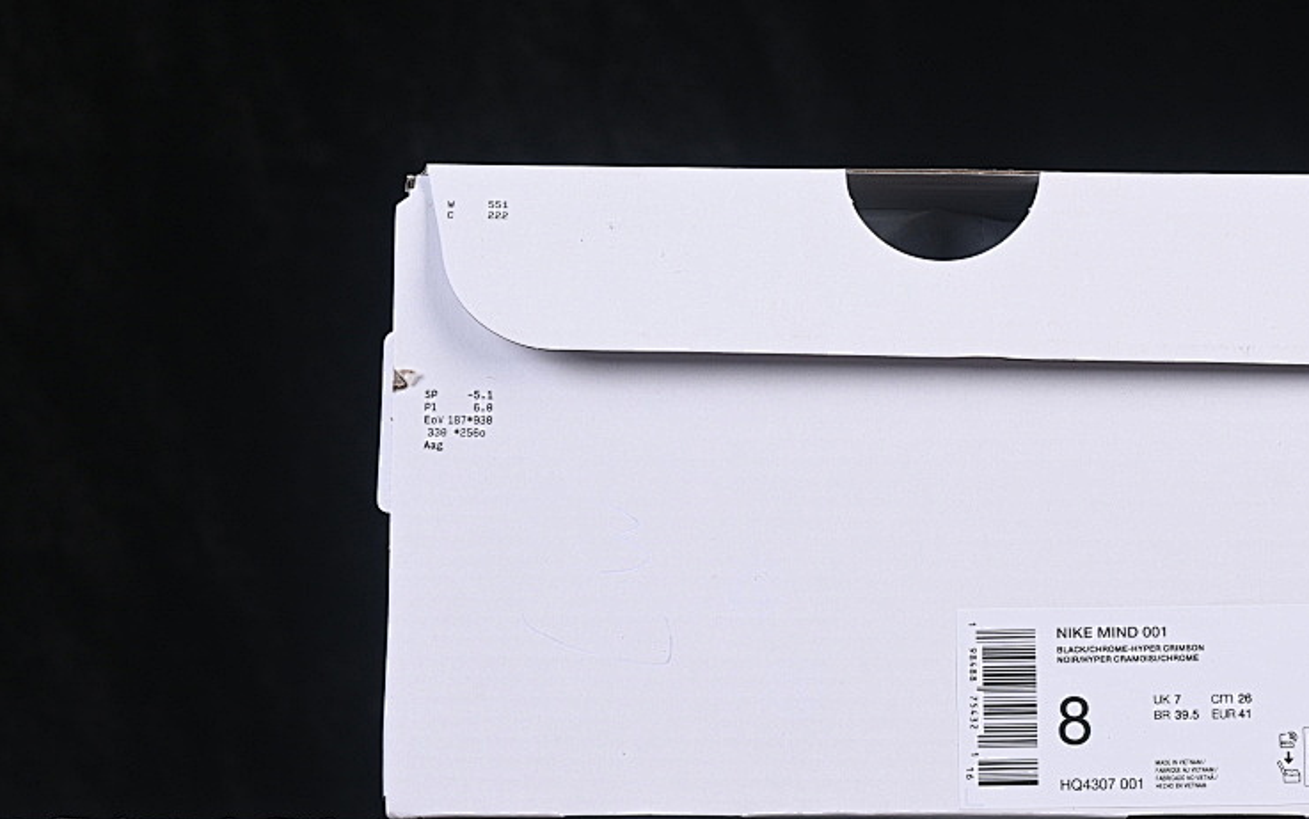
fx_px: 3996
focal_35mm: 112
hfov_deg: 18.5
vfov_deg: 11.7
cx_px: 957
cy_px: 426
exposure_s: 1/80
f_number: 8
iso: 160
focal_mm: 50
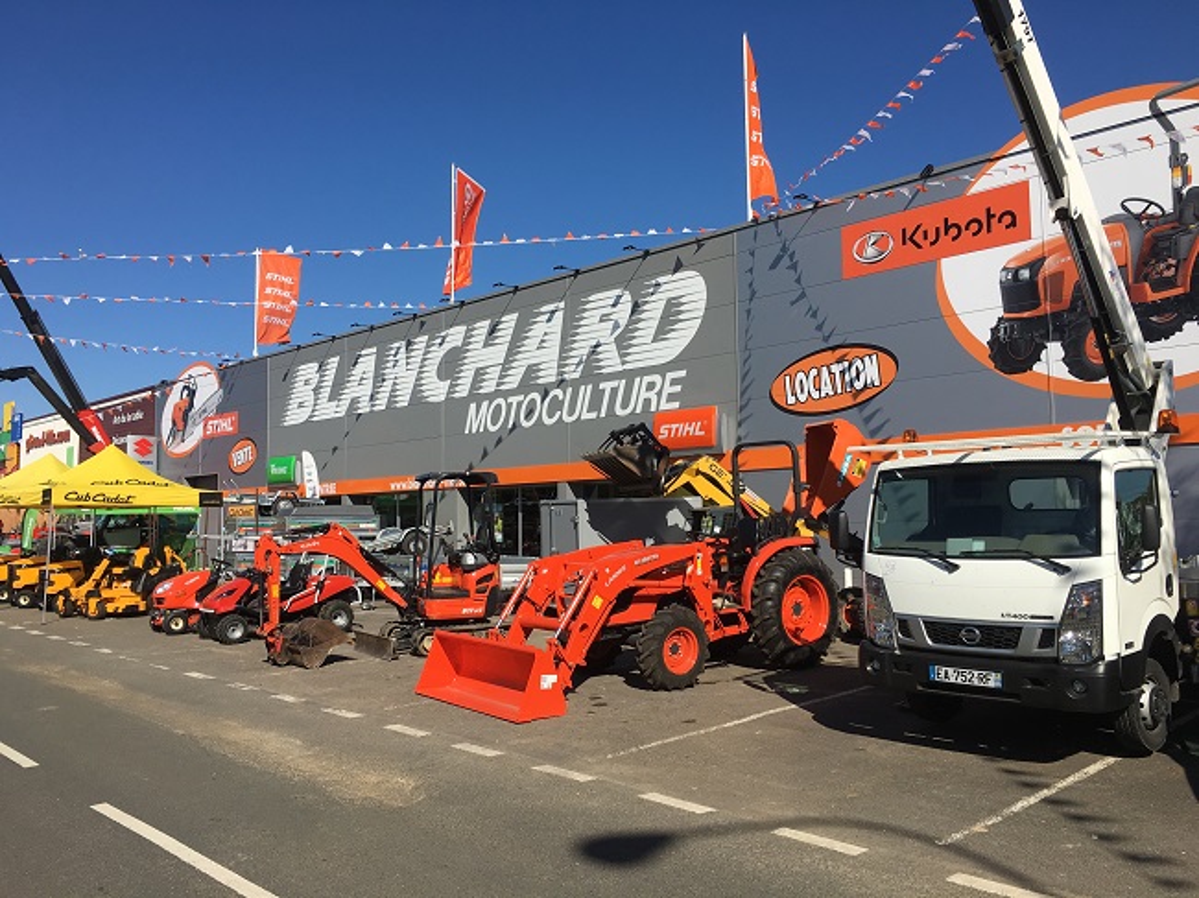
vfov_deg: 48.2
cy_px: 449
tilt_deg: +4.9
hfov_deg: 61.7
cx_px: 600
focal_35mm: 29
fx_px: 1004
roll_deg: +1.4
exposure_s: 1/2481
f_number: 2.2
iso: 25
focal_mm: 4.15
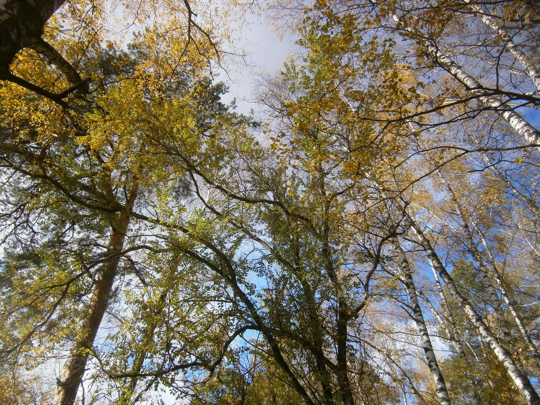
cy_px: 202
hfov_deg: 67.3
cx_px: 270
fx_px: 406
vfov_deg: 53.1
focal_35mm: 26
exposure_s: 1/80
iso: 80
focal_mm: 4.7
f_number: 8
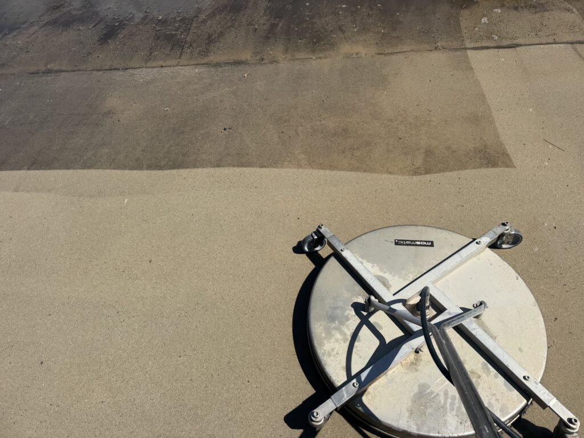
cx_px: 292
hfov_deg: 71.6
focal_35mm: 24
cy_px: 219
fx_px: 405
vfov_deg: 56.8
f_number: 1.78
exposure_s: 1/5814
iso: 80
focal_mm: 6.76
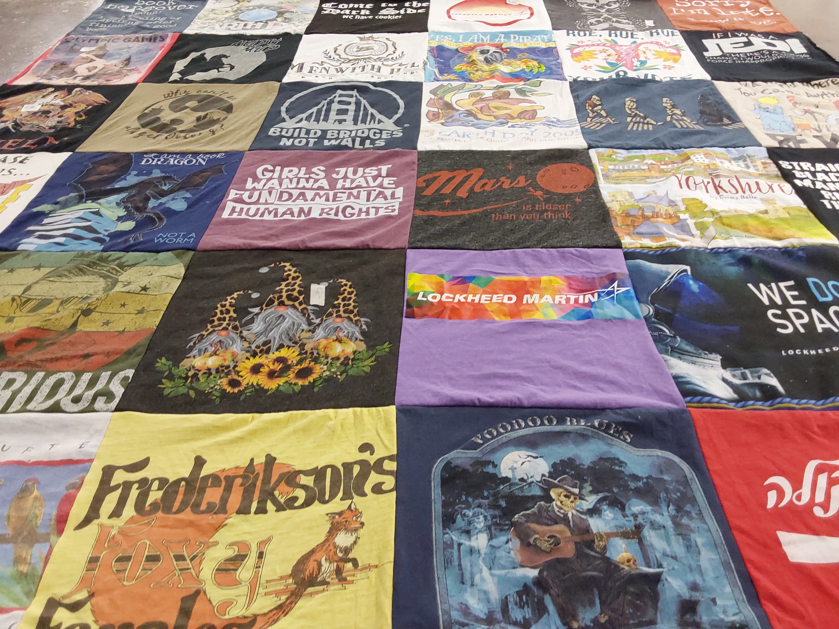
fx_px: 679
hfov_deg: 63.4
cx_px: 420
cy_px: 314
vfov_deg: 49.7
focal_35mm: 28
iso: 160
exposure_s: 1/60
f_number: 1.9
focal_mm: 2.91
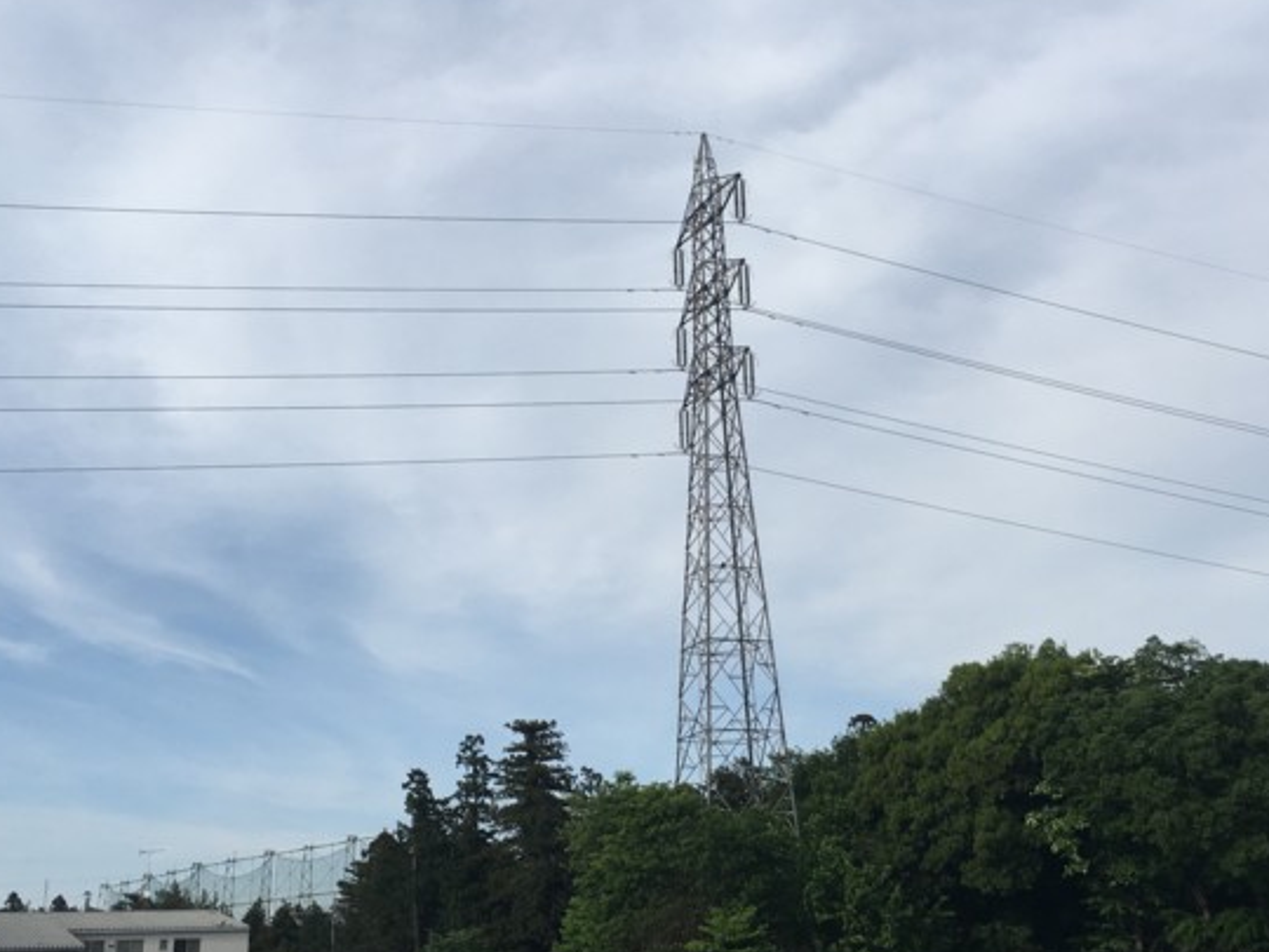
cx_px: 609
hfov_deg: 43.8
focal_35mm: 43
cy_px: 484
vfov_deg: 33.6
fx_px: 1576
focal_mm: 4.15
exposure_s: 1/1672
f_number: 2.2
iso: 25
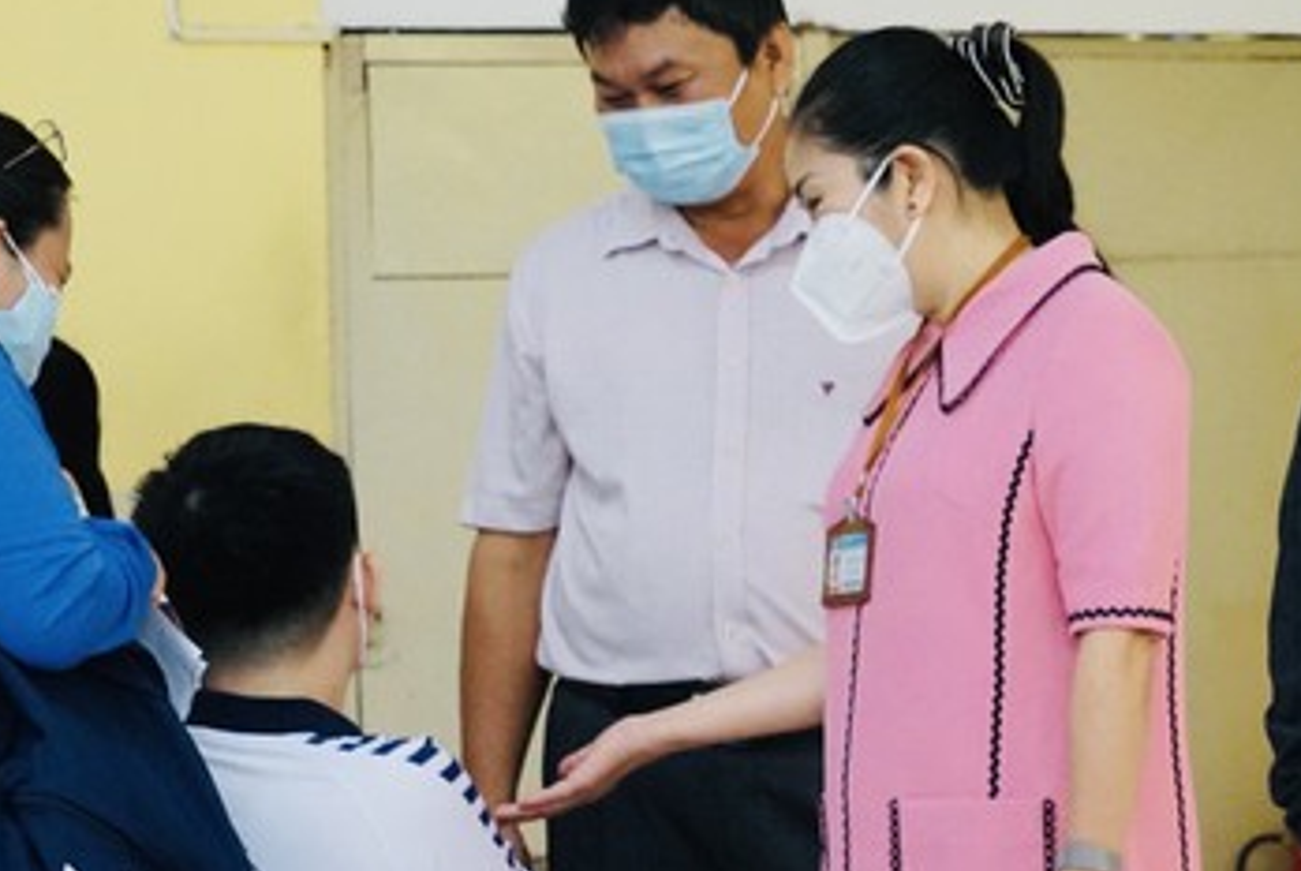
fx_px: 5536
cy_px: 744
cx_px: 1036
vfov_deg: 9.0
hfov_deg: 13.3
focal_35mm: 153
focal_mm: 73
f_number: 5.6
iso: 6400
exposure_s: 1/125
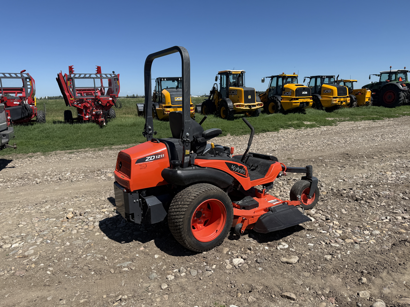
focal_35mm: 24
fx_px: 284
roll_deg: +2.2
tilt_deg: -7.1
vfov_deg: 56.8
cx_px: 205
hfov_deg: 71.6
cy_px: 154
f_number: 1.78
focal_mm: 6.76
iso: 80
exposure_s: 1/5714
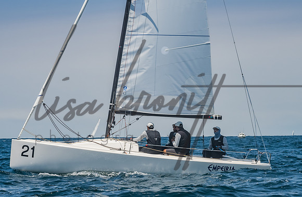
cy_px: 106
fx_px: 1347
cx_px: 161
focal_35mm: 162
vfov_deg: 8.4
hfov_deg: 12.8
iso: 640
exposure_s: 1/1000
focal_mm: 100
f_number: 14
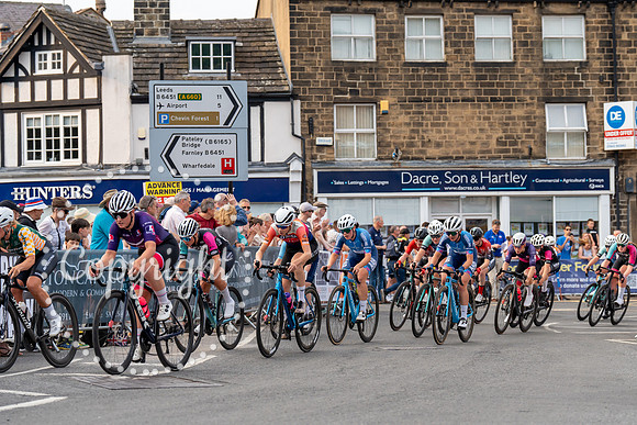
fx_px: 1664
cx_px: 318
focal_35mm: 94
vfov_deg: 14.6
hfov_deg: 21.7
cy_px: 212
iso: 500
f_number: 4.5
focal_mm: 94
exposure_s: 1/1000
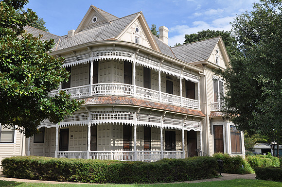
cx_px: 141
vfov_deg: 31.8
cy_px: 94
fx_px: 329
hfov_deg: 46.5
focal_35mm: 42
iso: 200
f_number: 11
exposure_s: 1/125
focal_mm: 28
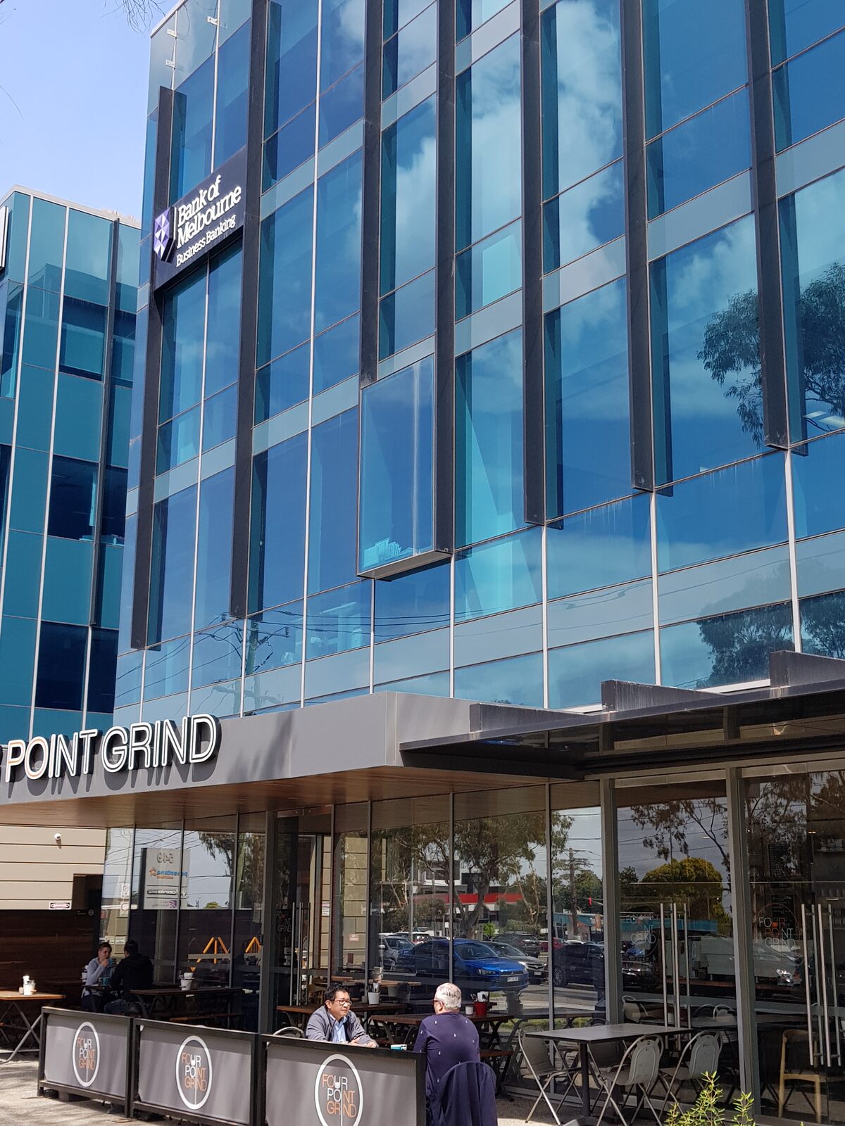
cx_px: 422
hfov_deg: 53.1
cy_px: 563
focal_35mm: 26
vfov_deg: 67.3
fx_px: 846
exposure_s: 1/1184
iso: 40
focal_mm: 4.2
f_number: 1.7
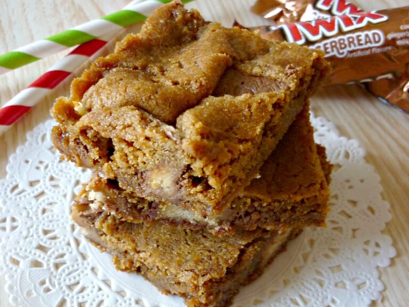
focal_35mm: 33
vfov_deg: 42.9
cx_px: 204
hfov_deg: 55.4
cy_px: 154
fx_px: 390
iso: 160
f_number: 2.8
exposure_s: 1/30
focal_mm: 5.5
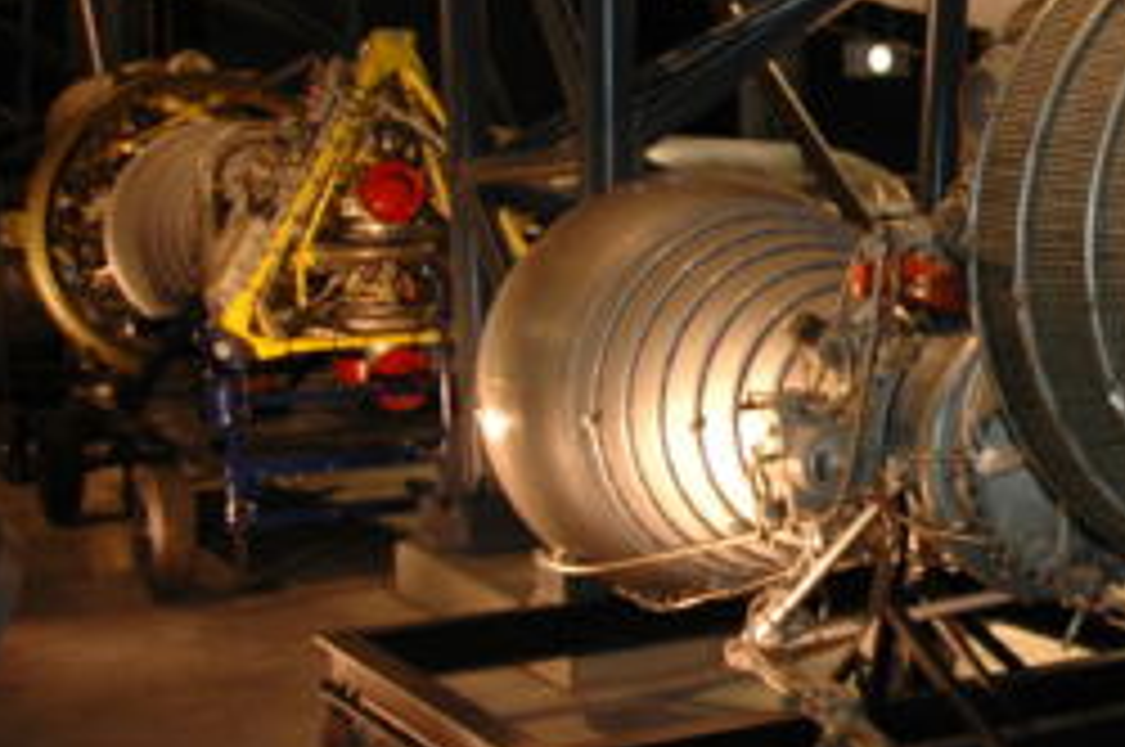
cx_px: 1413
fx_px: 2153
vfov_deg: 19.6
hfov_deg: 25.7
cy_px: 250
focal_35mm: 69
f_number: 3.5
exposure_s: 1/20
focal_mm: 18
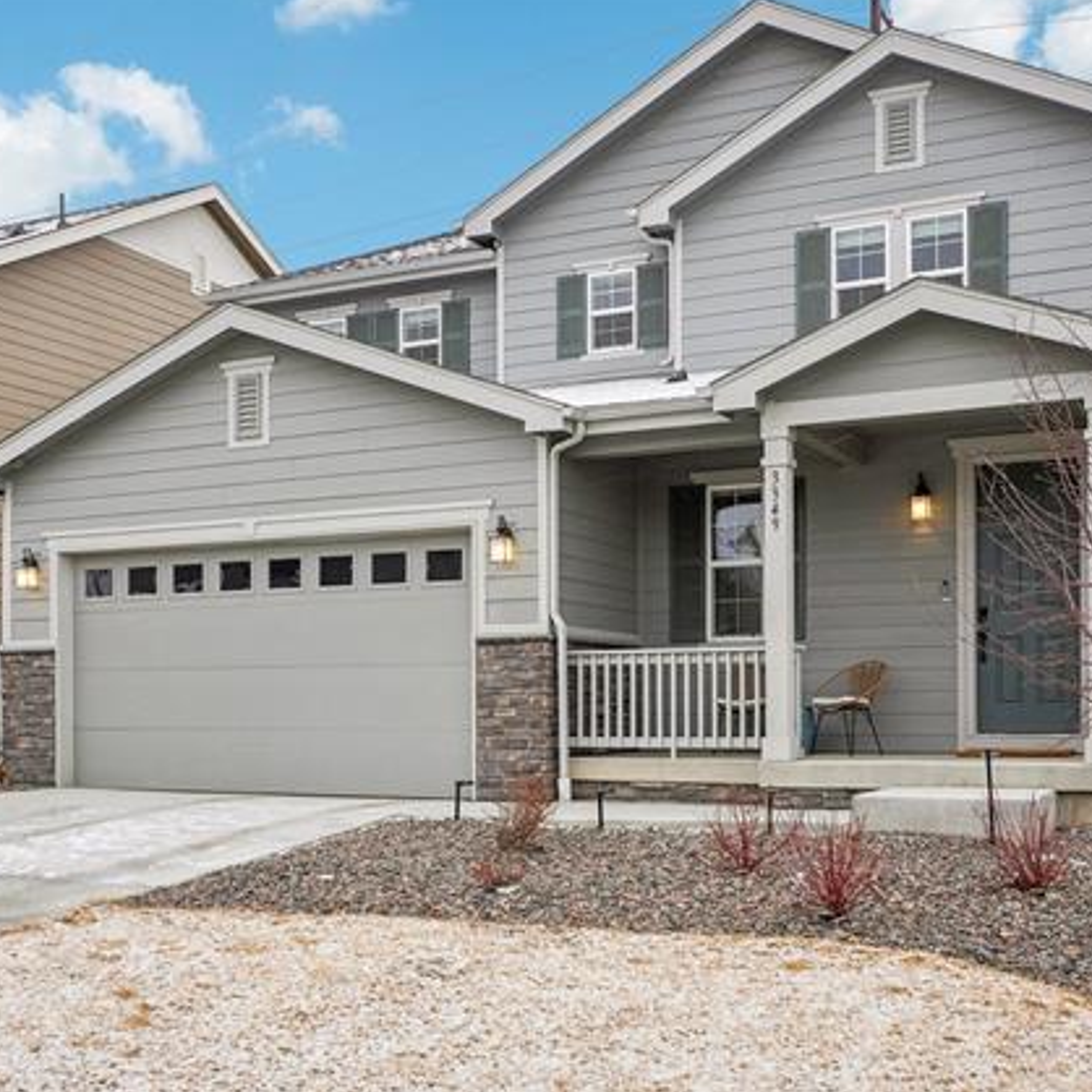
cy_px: 541
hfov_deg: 42.8
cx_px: 525
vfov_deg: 42.8
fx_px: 1392
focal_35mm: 39
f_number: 8
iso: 100
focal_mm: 20
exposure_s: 1/90
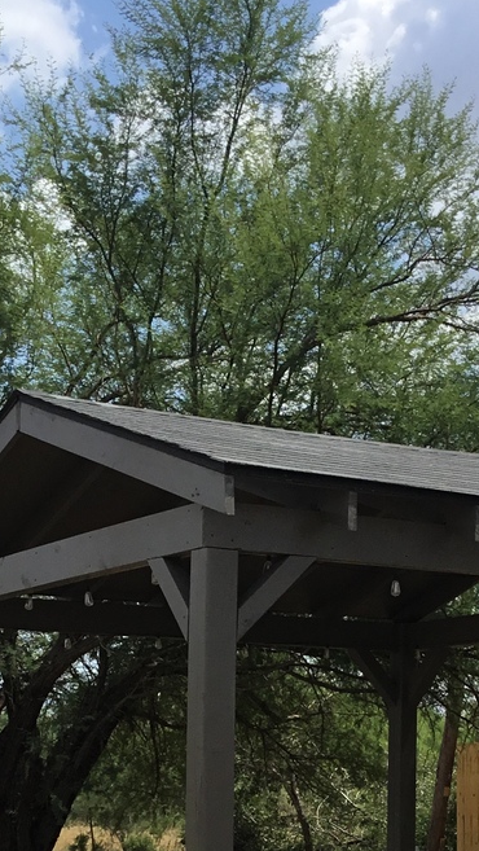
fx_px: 1669
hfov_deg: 16.3
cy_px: 718
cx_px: 180
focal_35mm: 74
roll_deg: +0.4
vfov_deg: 27.8
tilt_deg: +3.3
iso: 25
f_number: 2.4
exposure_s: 1/1431
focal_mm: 3.3
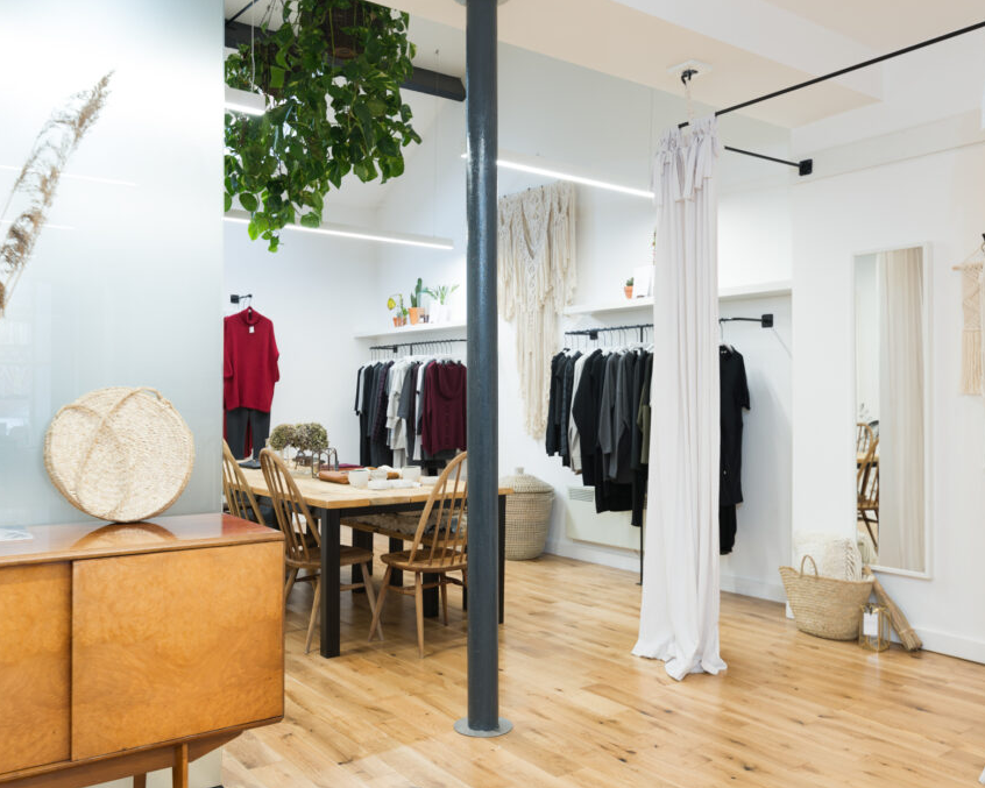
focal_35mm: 30
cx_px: 498
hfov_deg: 58.8
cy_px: 402
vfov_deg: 48.5
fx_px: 875
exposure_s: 1/13
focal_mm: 26
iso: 100
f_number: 4
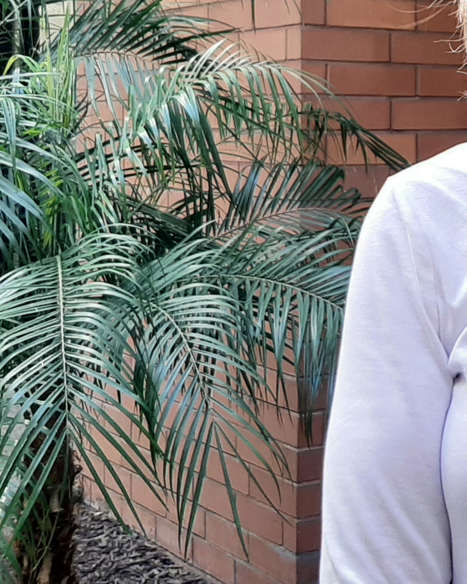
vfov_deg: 24.1
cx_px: 520
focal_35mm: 78
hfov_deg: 18.8
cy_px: 115
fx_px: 1348
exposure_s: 1/60
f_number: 1.7
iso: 50
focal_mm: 3.93
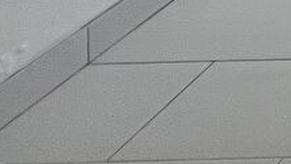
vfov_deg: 9.3
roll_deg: +0.2
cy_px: -374
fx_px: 725
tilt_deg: -2.0
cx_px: 725
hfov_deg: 14.1
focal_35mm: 94
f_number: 1.8
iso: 64
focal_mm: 1.57
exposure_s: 1/99
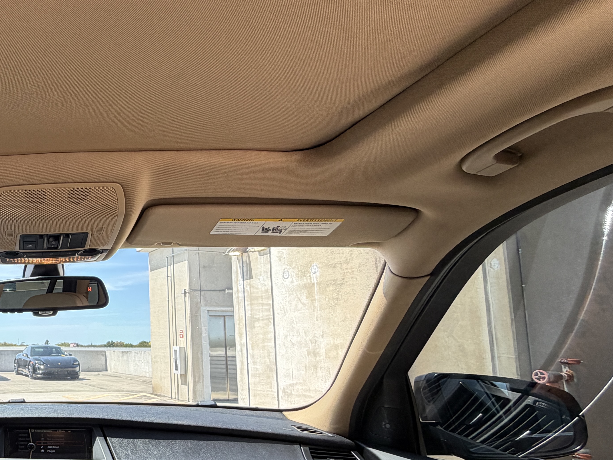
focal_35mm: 29
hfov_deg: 49.1
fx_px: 514
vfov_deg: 47.8
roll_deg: +0.9
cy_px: 288
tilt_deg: +7.2
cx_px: -14
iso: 50
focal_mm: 2.22
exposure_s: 1/129
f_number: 2.2
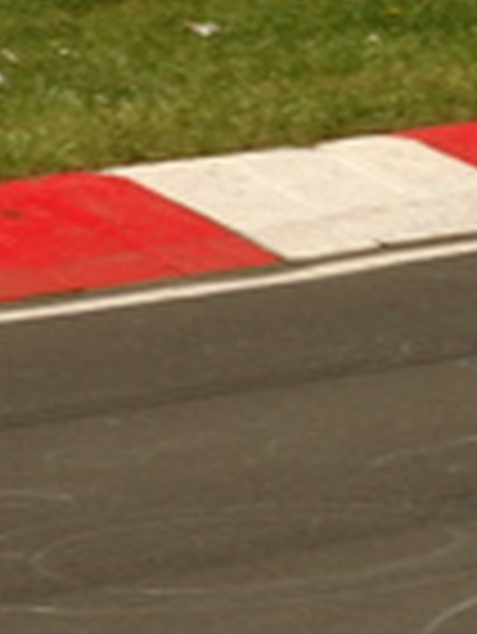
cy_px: 301
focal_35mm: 651
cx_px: 914
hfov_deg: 2.3
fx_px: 11935
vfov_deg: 3.0
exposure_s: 1/1000
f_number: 7.1
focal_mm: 85
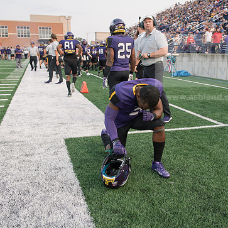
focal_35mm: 38
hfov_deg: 43.6
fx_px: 283
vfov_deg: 43.9
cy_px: 110
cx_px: 136
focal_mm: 28
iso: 640
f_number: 4.5
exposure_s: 1/400
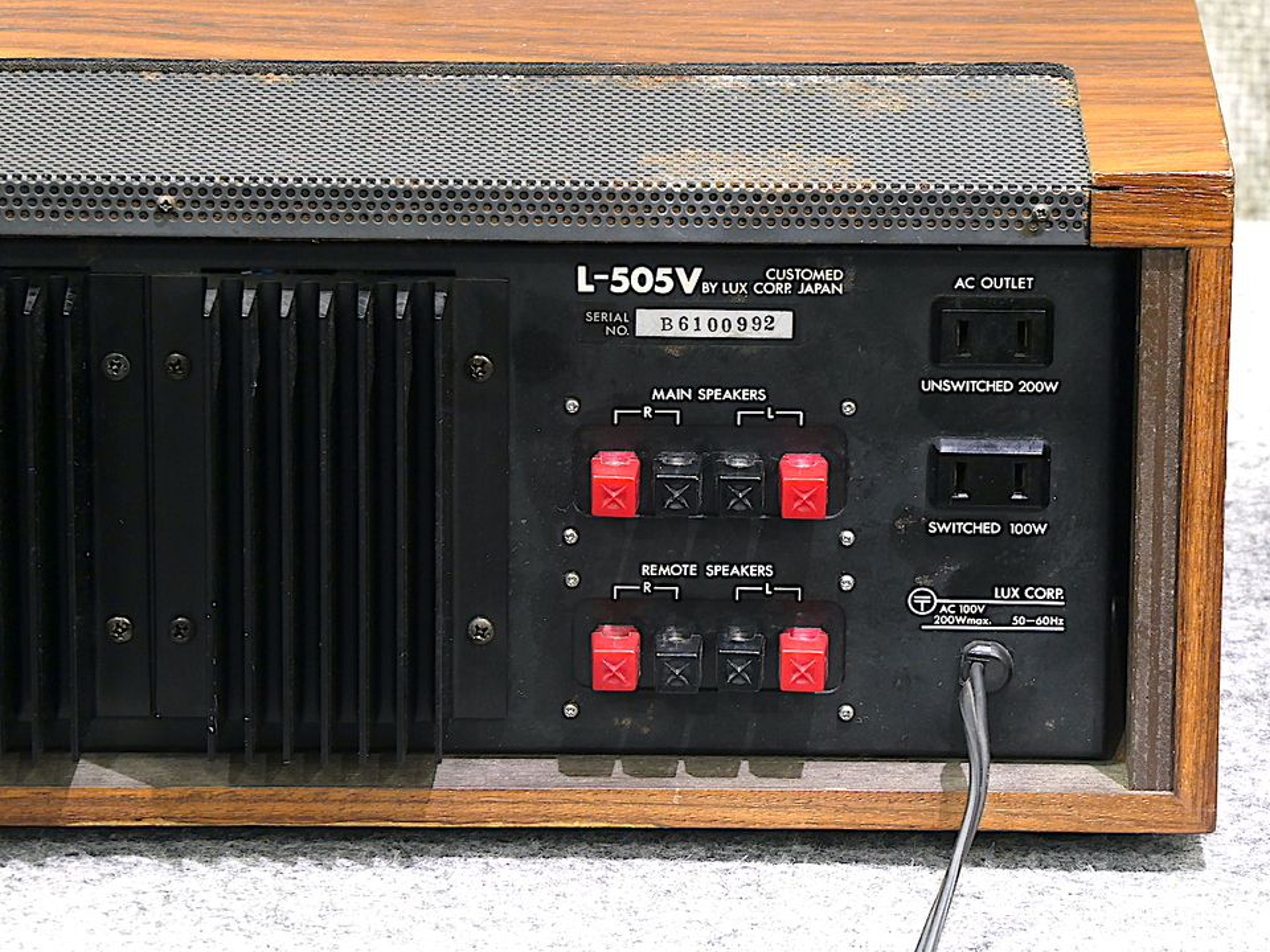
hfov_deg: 9.9
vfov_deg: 7.4
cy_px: 476
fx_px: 7338
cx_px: 635
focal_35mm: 200
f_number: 5.6
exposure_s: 1/1.3
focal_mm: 35.8
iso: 200
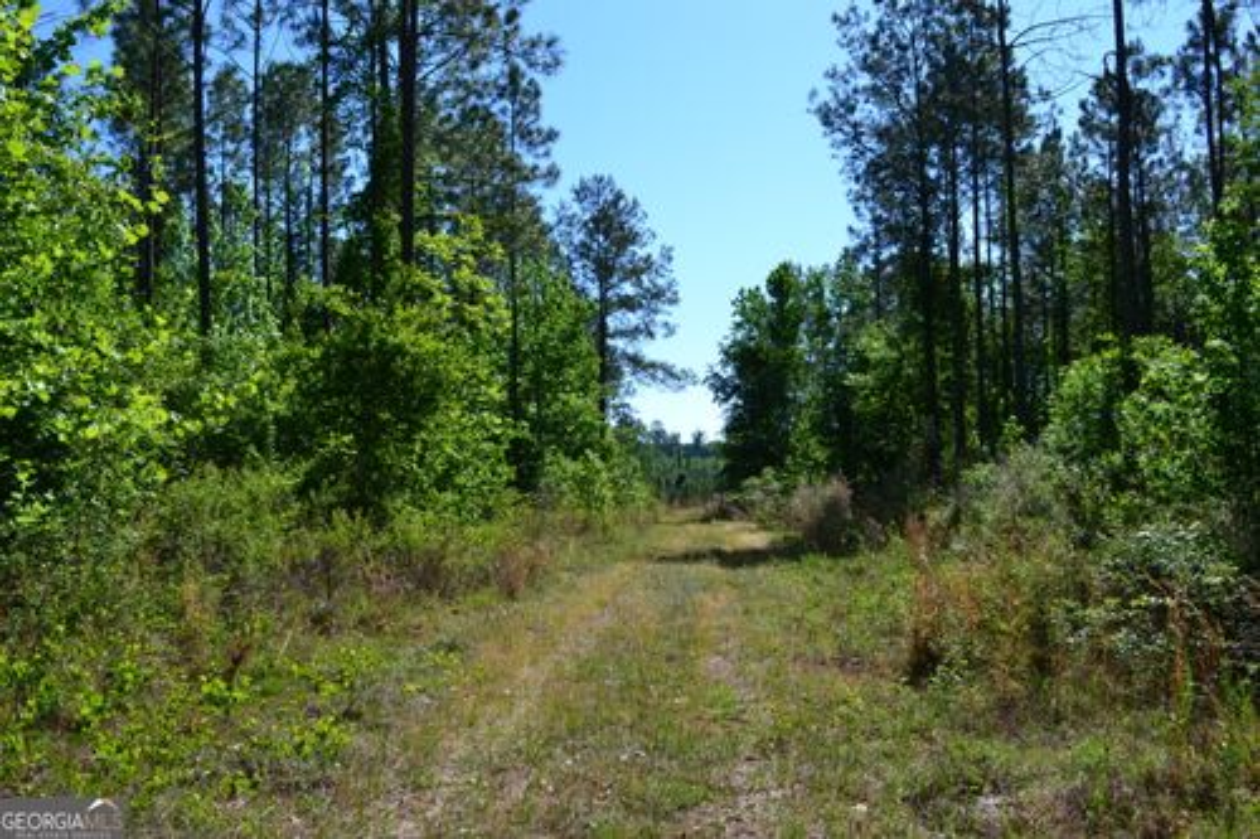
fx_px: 1050
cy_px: 420
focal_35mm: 30
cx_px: 630
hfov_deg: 61.9
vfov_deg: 43.6
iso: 400
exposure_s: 1/320
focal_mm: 20
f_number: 11
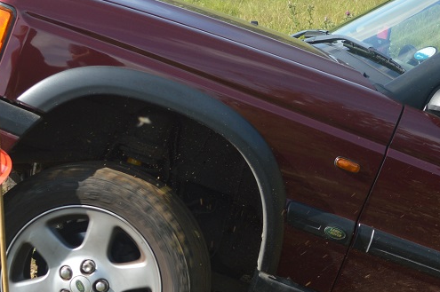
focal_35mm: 97
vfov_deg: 14.1
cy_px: 188
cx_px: 400
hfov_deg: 20.6
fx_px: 1184
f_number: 3.8
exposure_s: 1/500
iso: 100
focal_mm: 20
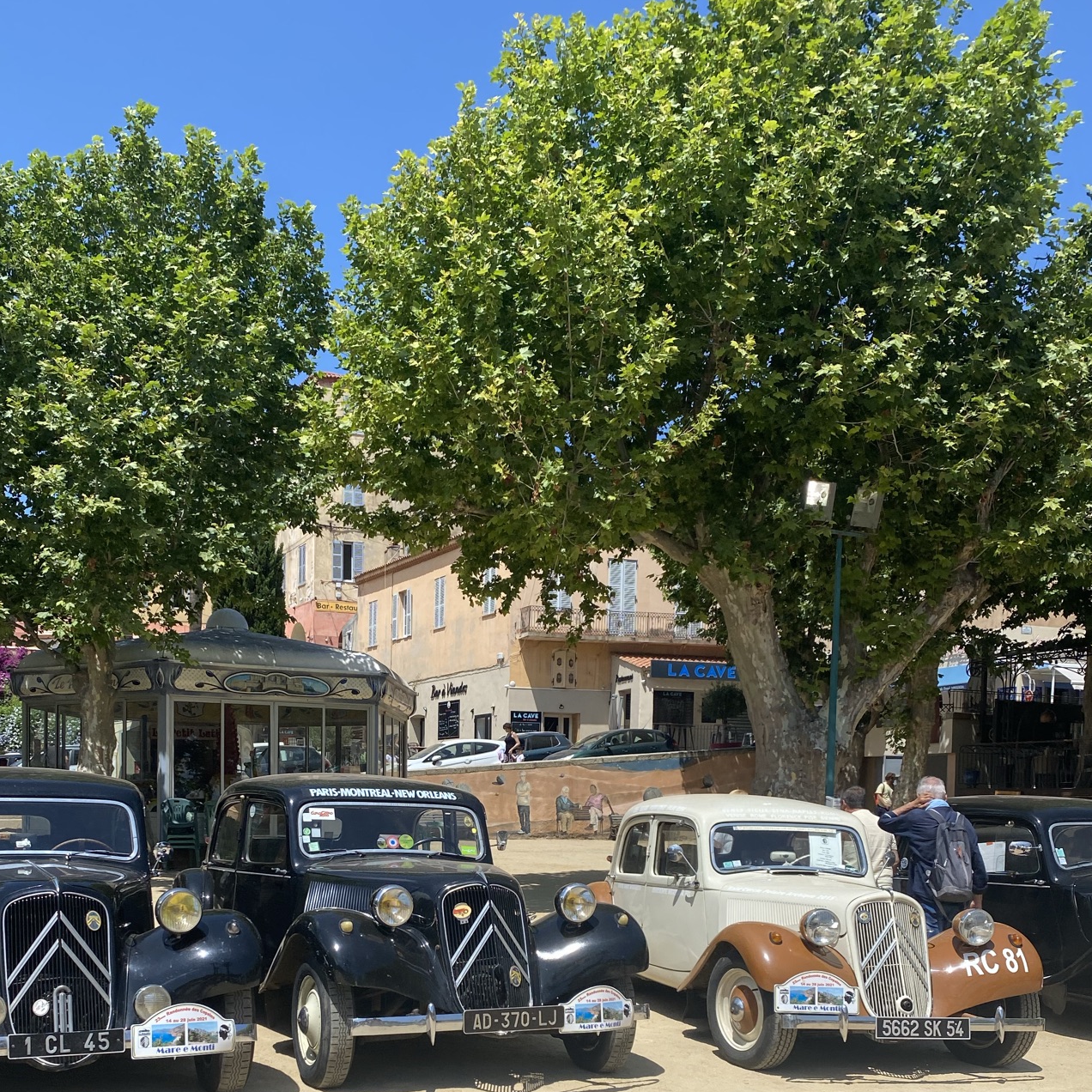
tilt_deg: -1.0
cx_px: 440
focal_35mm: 37
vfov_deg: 42.8
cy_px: 877
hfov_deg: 44.7
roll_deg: -0.6
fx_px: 1321
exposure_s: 1/3731
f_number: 1.8
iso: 32
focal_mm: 4.25
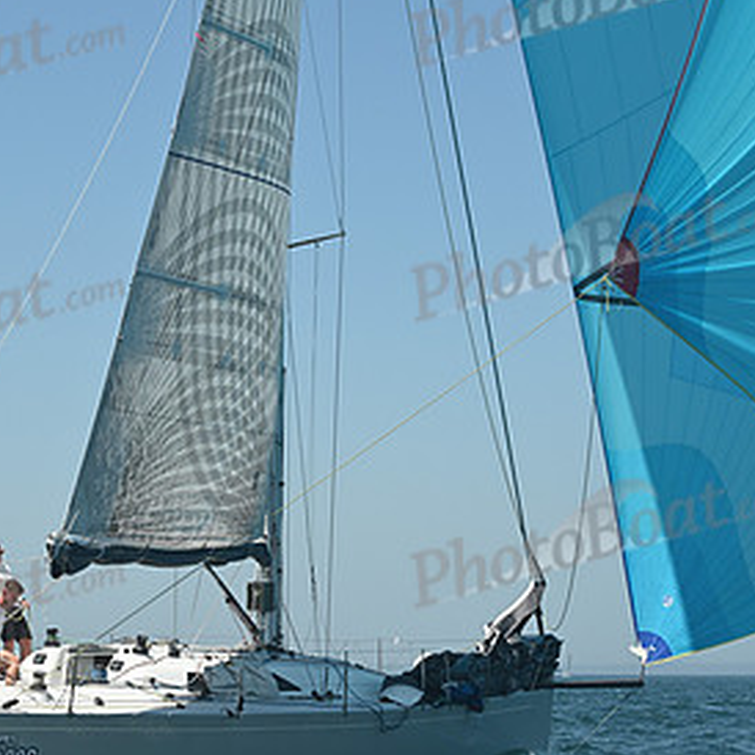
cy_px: 431
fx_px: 3109
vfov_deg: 13.8
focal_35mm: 126
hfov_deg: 13.8
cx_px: 270
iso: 320
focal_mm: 70
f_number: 9
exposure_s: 1/1000
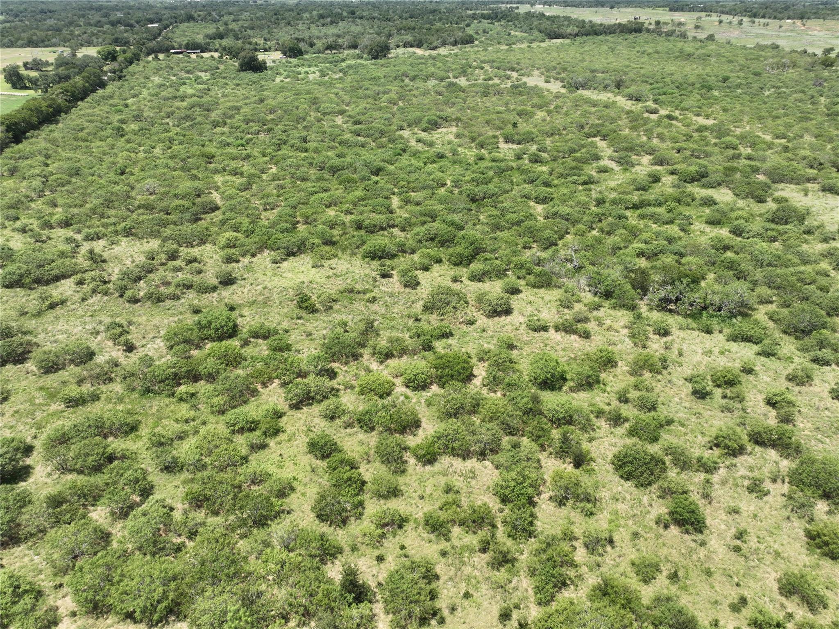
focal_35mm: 24
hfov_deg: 71.6
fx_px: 581
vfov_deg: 56.8
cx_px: 420
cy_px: 314
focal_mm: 12.29
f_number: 2.8
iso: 100
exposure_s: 1/1000
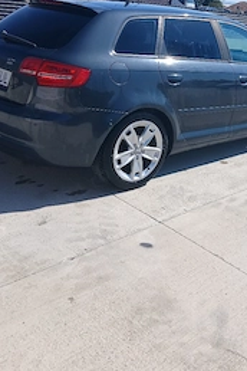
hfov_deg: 31.0
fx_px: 432
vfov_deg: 45.3
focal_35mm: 42
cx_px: 204
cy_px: 108
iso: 20
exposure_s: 1/667
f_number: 1.8
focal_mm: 3.98
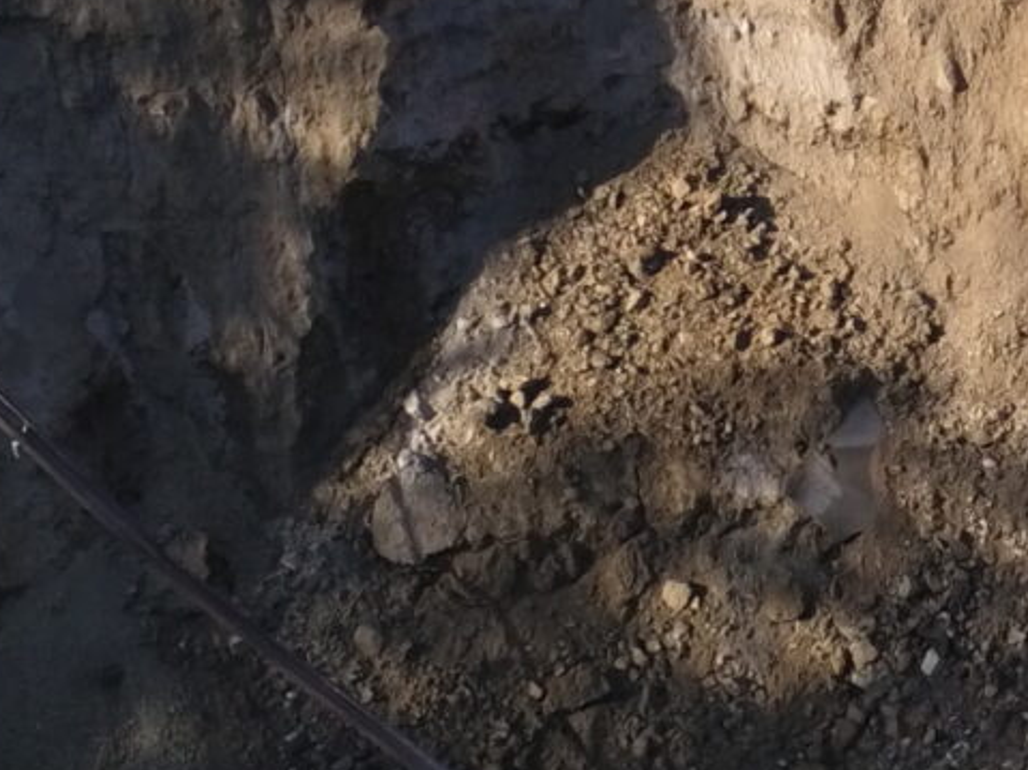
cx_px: 1341
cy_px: 43
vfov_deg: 11.9
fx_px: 3652
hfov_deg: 15.3
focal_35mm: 123
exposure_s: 1/961
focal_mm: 4
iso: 124
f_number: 2.4
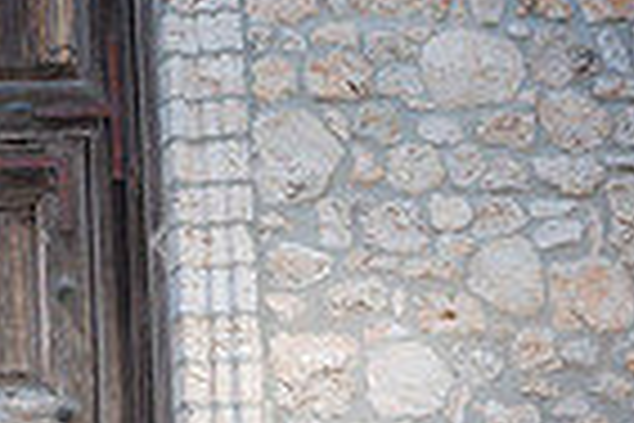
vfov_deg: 14.4
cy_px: 584
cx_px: -380
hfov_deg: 19.1
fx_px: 1585
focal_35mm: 90
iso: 125
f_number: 2.8
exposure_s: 1/500
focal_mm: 20
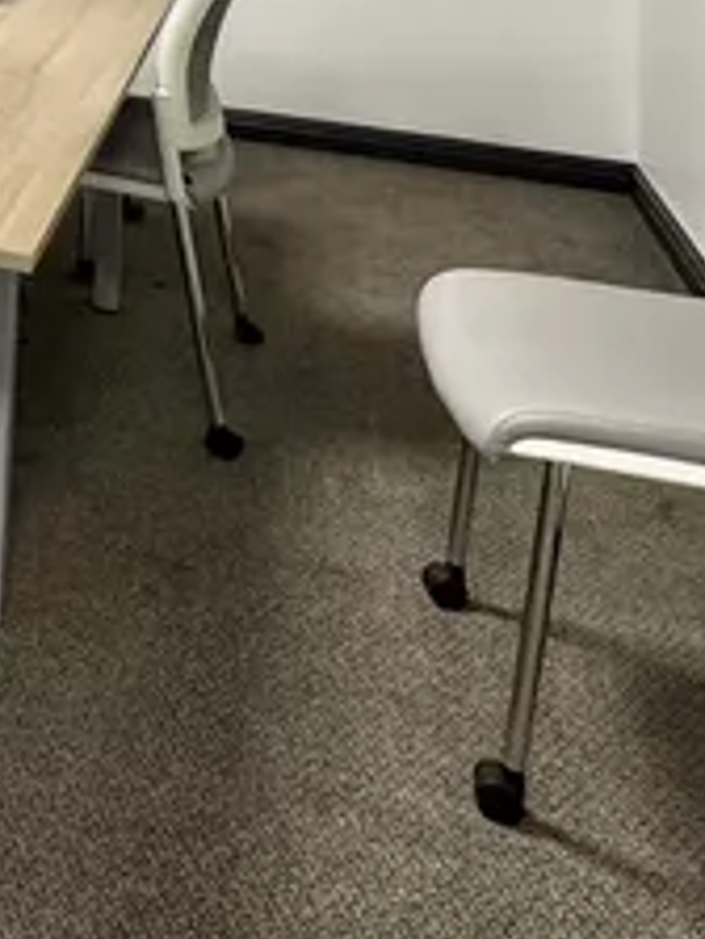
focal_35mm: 50
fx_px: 1358
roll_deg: -1.2
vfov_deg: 30.5
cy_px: -268
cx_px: -323
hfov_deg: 23.7
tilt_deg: -0.8
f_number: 2.2
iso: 200
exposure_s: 1/50
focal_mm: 2.22
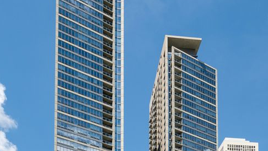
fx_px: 304
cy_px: 139
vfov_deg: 26.8
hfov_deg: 47.5
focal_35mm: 43
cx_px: 133
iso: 200
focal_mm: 26.5
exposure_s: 1/400
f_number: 8
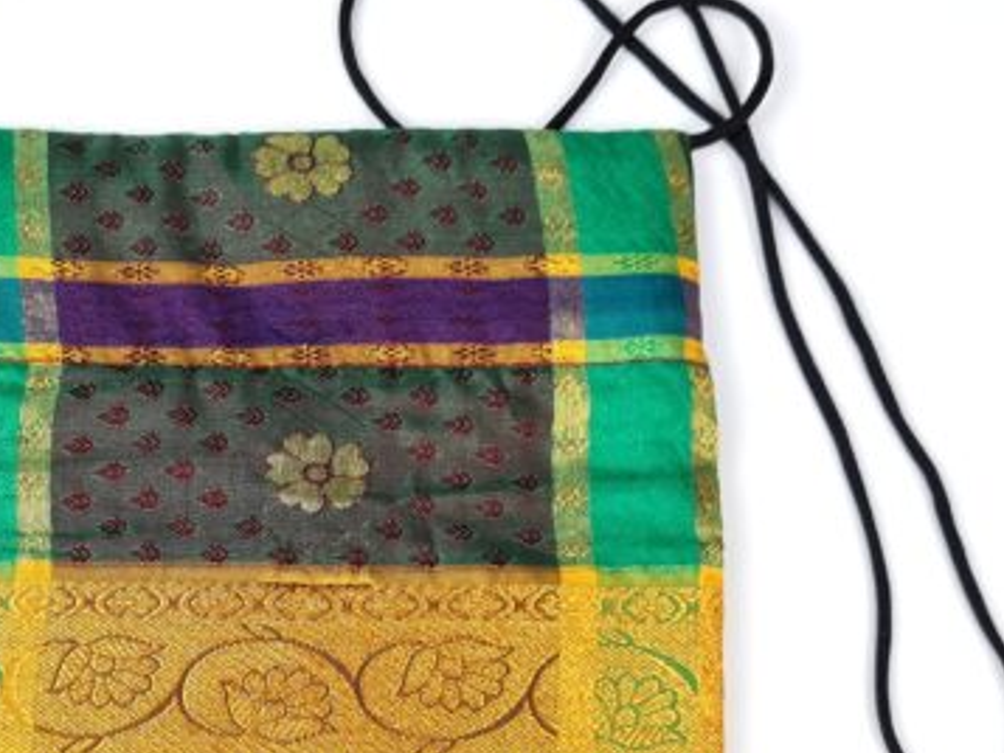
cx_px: 267
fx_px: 1480
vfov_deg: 27.8
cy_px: 628
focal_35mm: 51
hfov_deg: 36.7
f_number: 1.8
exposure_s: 1/120
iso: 64
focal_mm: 5.4
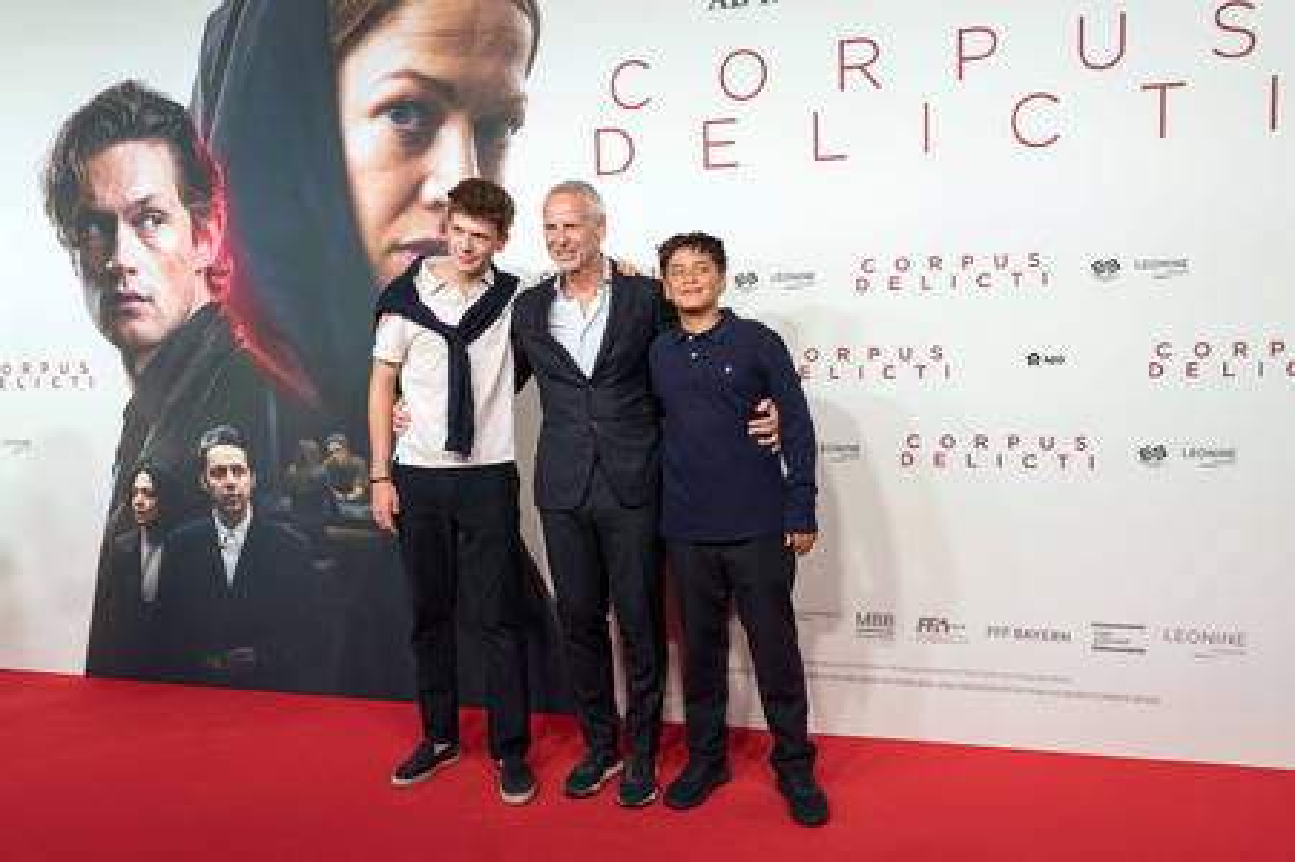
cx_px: 648
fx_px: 1078
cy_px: 431
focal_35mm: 30
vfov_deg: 43.5
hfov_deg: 62.0
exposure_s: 1/160
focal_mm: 30
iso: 320
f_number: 4
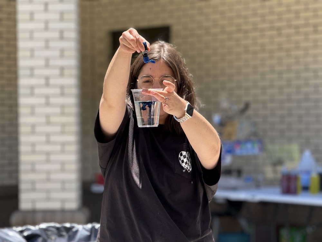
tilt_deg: -0.4
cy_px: 121
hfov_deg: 16.4
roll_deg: +0.3
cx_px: 161
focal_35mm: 120
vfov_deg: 12.3
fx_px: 1116
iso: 50
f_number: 2.8
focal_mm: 15.66
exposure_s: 1/347
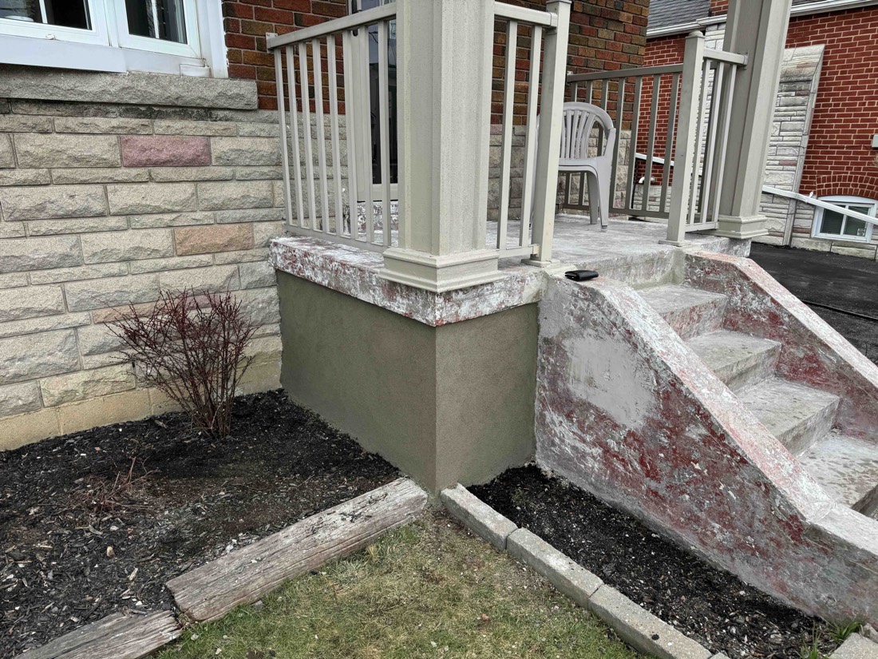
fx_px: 609
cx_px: 439
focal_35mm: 24
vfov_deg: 56.8
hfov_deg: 71.6
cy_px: 330
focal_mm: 6.76
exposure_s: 1/514
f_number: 1.78
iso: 80
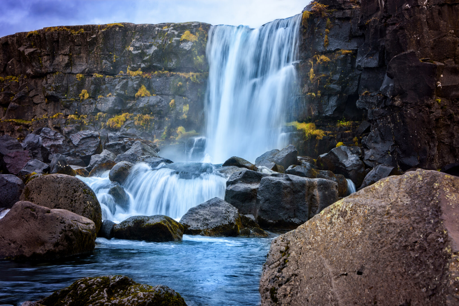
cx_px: 230
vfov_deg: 31.9
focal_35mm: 42
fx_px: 535
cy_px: 153
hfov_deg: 46.4
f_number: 10
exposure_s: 1/8
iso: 125
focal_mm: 28
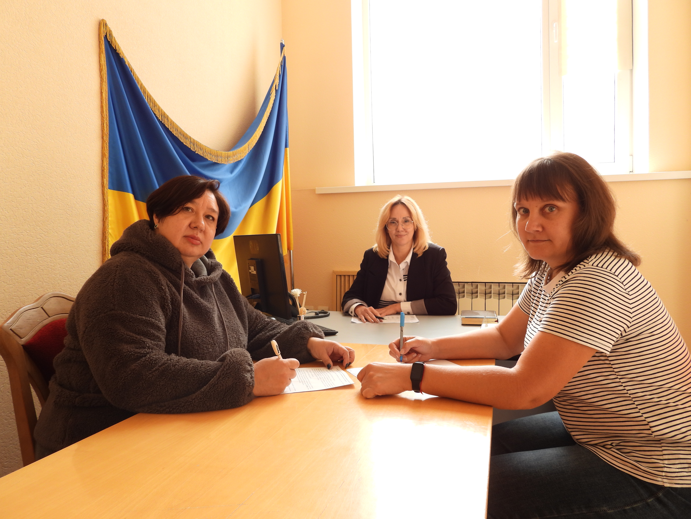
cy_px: 260
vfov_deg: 56.8
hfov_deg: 71.6
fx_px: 479
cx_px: 346
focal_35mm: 24
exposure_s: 1/100
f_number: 2.8
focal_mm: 4.3
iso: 100
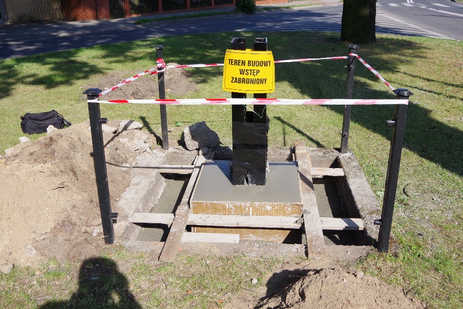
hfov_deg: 55.8
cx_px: 231
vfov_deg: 38.9
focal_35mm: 34
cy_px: 141
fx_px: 437
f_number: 8
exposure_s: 1/320
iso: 200
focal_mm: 21
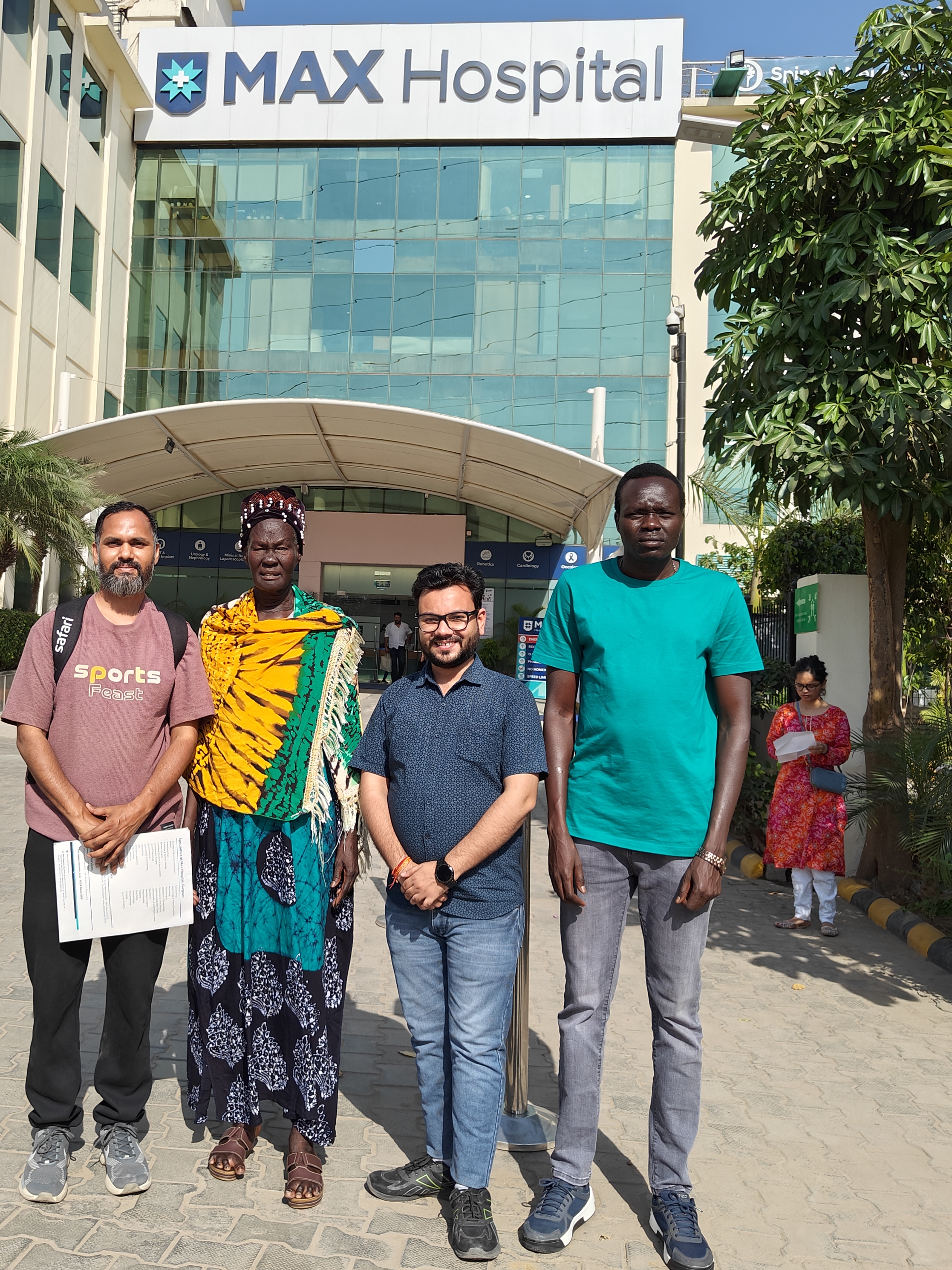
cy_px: 584
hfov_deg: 42.3
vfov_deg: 55.3
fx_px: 1210
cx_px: 305
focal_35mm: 33
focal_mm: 5.59
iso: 64
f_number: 1.8
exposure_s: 1/5621
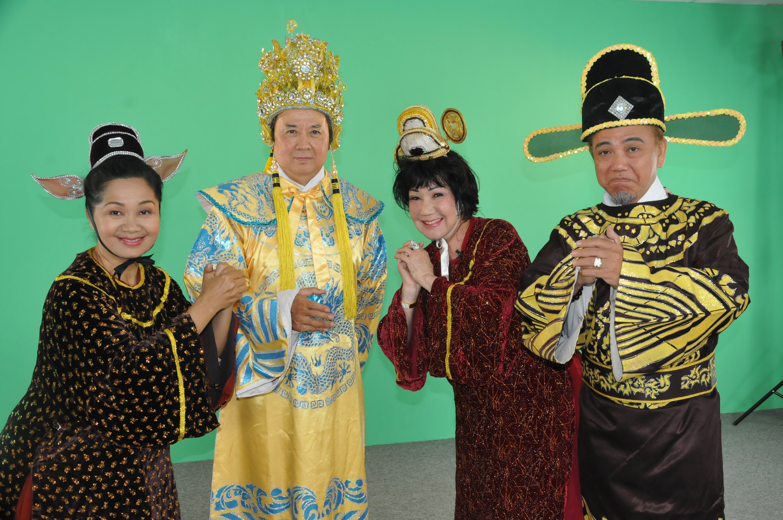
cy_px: 260
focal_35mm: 38
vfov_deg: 35.4
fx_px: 815
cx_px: 392
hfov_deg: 51.3
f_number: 8
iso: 800
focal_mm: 25
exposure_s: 1/100
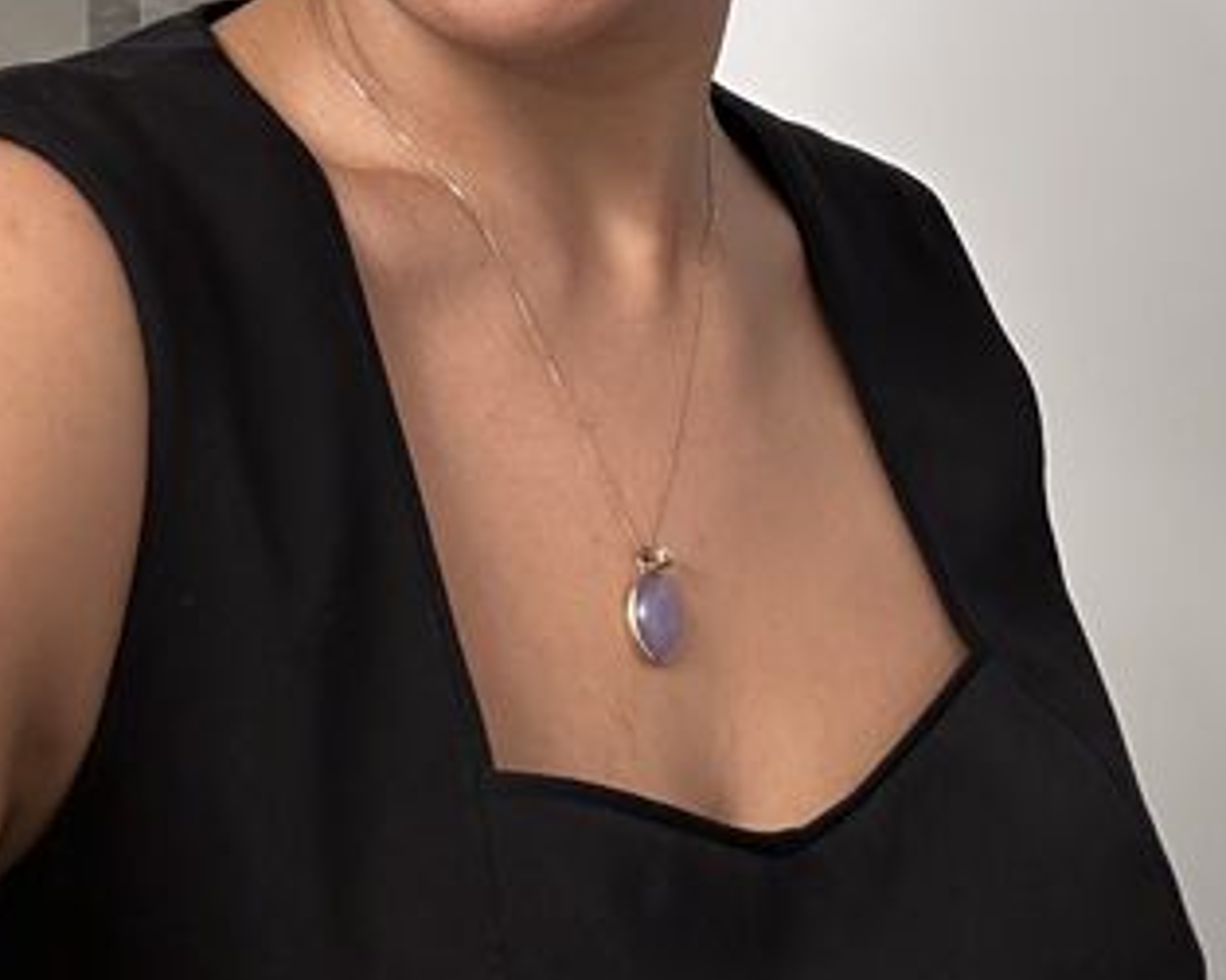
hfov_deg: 31.9
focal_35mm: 59
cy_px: -4
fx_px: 2140
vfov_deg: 24.6
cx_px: 500
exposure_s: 1/60
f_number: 1.9
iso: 200
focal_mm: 2.69
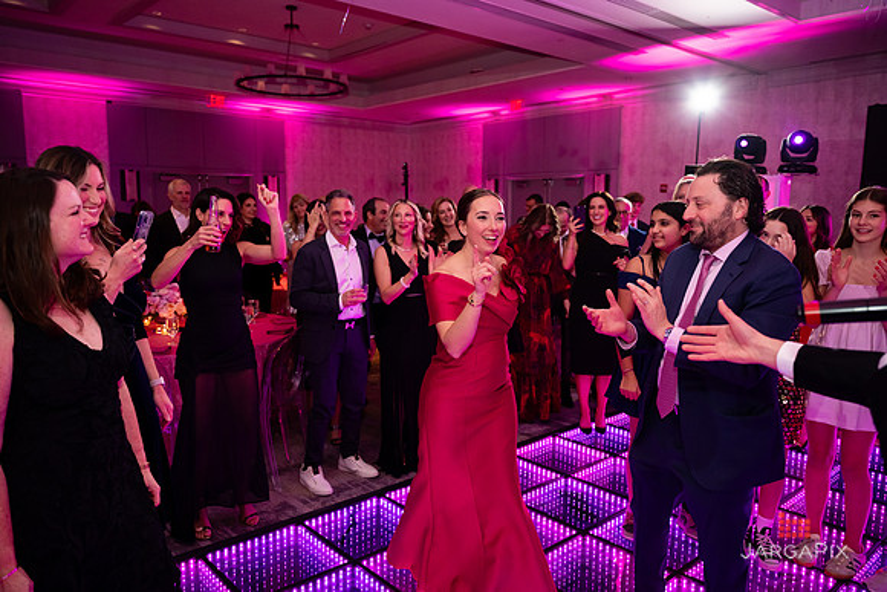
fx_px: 674
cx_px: 444
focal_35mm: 27
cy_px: 296
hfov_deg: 66.7
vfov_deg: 47.4
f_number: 3.2
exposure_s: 1/160
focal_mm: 27
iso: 1000
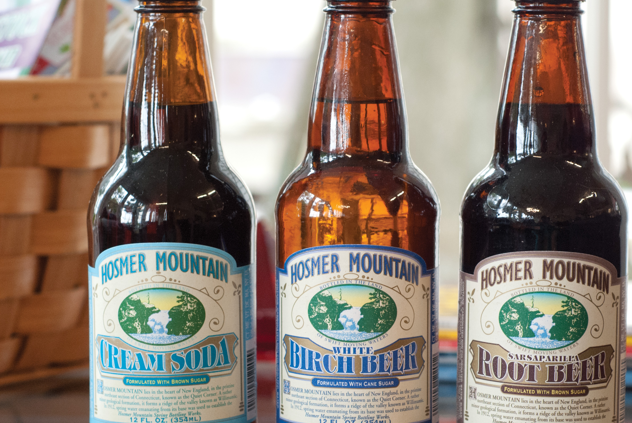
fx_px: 1793
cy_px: 235
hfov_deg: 20.0
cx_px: 364
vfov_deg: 13.5
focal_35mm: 102
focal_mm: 50
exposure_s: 1/60
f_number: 5.6
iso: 800
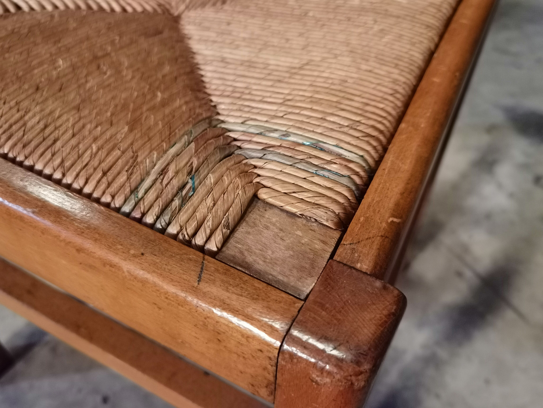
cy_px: 204
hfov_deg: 58.4
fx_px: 486
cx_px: 272
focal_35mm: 31
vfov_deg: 45.4
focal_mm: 6.71
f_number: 1.9
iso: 500
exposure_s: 1/33.3
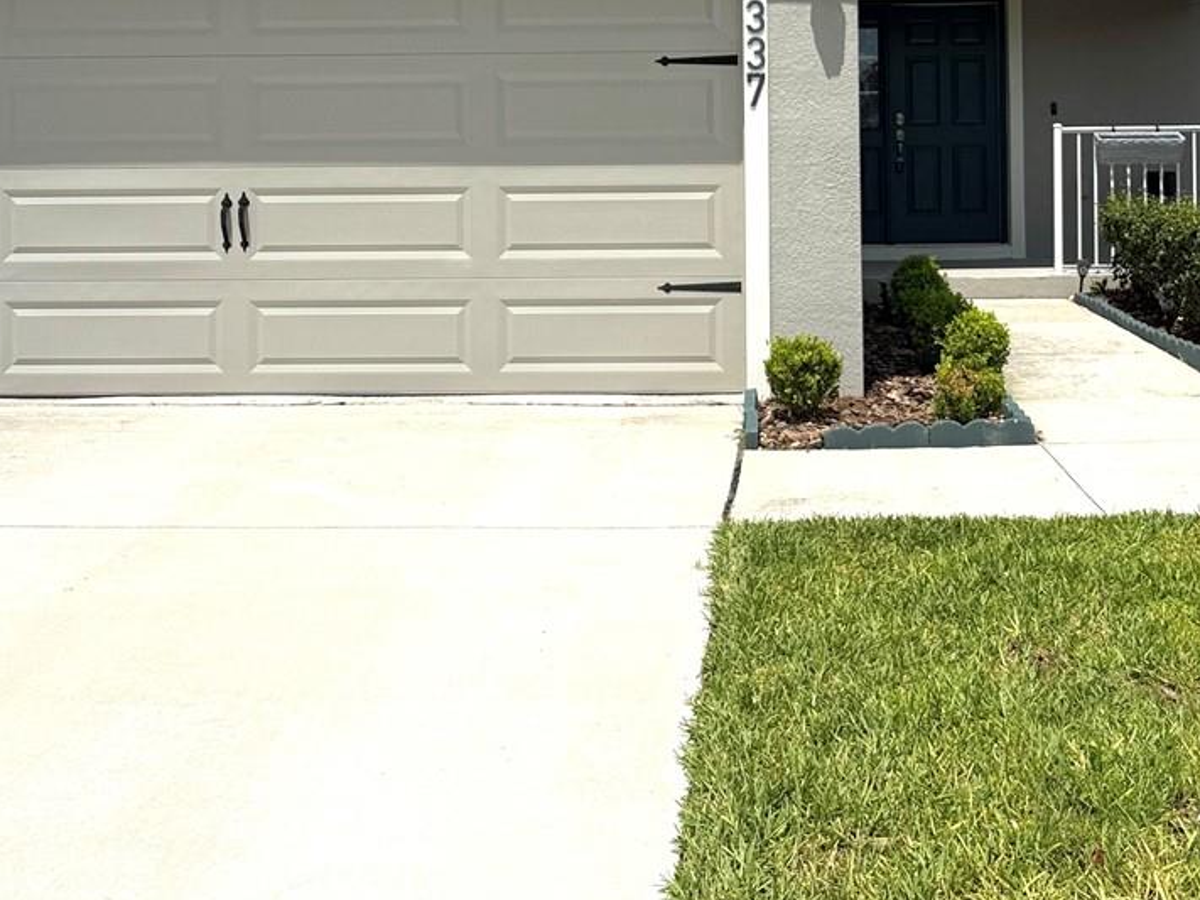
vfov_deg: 26.4
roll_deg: +0.5
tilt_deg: +1.4
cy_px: 147
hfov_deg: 35.4
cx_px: 729
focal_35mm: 54
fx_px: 1872
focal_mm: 6.76
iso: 80
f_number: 1.78
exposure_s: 1/11905
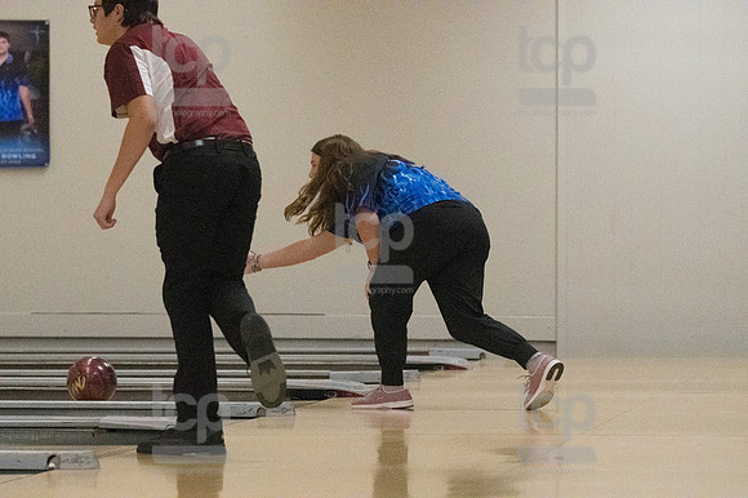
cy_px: 249
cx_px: 374
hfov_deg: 11.4
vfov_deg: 7.6
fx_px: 3738
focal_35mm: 180
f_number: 4
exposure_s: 1/1250
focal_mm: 120
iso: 10000
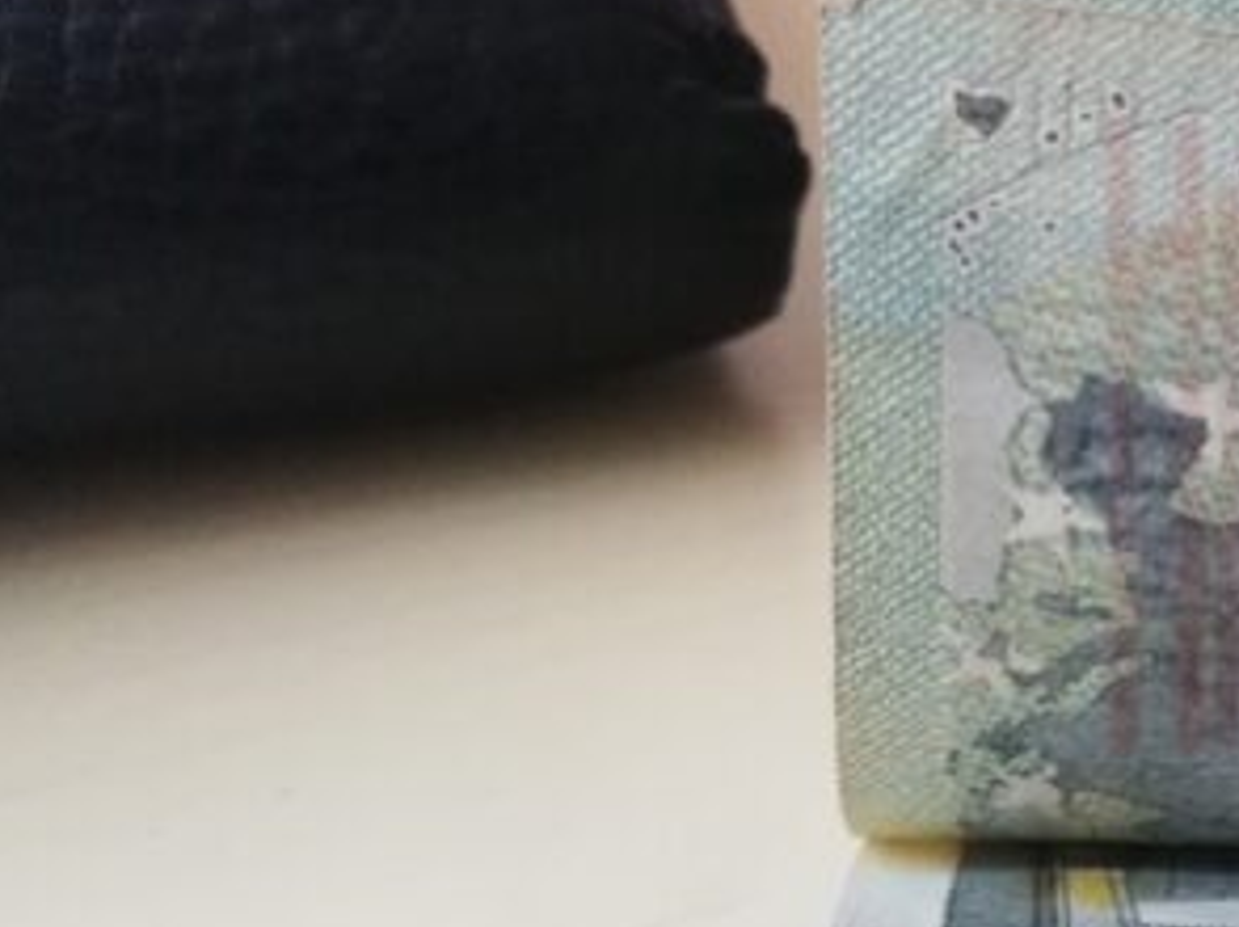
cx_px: 1446
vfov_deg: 22.9
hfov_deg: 27.1
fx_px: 2289
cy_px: 438
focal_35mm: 64
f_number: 2.2
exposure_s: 1/33.3
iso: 400
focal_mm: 3.81
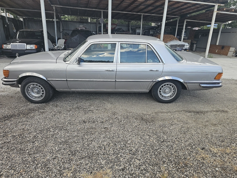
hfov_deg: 73.9
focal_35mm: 23
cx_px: 118
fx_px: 157
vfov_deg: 58.9
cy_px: 89
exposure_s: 1/100
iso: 12
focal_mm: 6.3
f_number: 1.7
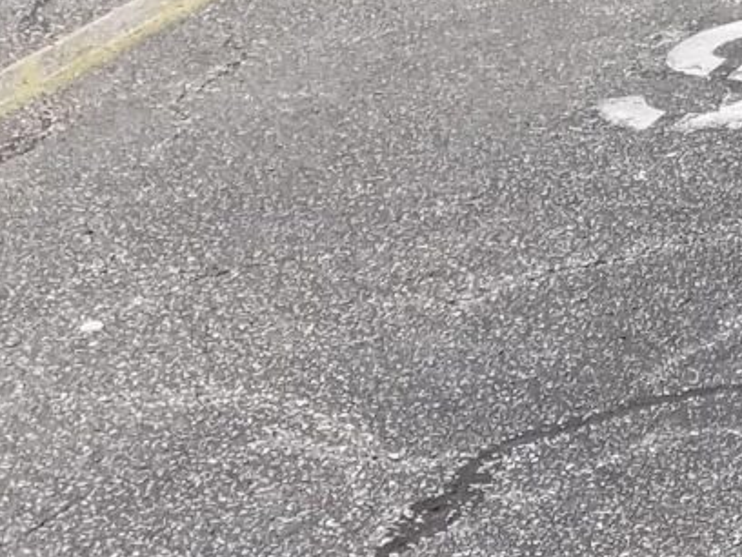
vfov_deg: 7.8
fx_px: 3494
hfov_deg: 10.8
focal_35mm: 163
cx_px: 1615
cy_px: -1172
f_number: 1.7
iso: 50
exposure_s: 1/2048
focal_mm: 4.25
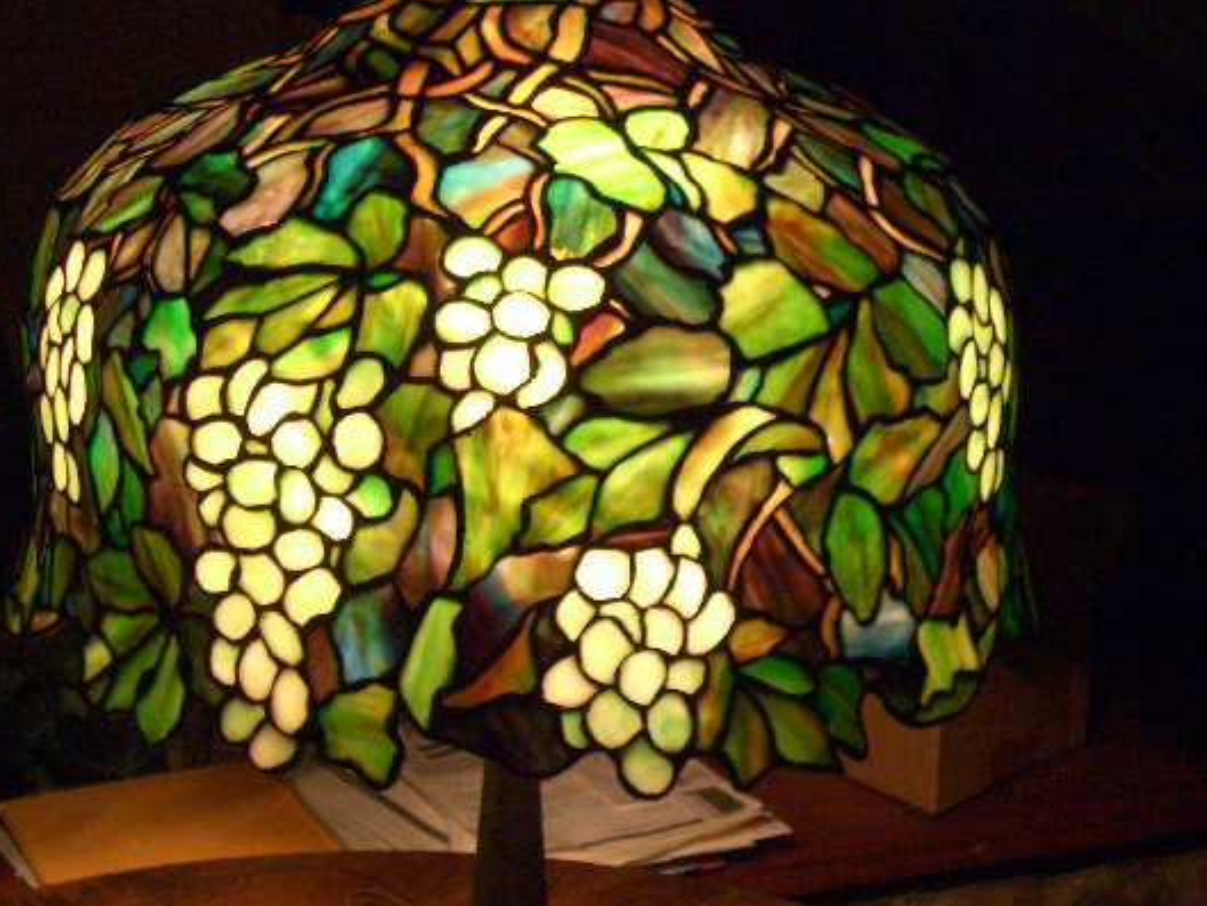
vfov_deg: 19.6
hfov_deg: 26.0
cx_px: 520
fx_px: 2616
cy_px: 402
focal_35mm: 75
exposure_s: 1/15
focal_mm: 10.2
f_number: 3.5
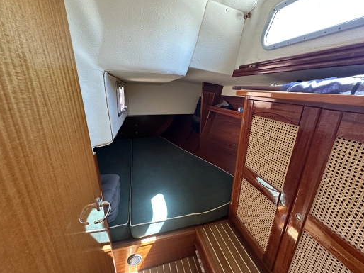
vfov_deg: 81.6
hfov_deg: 98.2
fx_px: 158
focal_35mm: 15
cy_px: 143
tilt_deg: -17.4
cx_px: 186
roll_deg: -0.8
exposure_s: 1/60
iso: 500
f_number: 2.2
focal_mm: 2.22
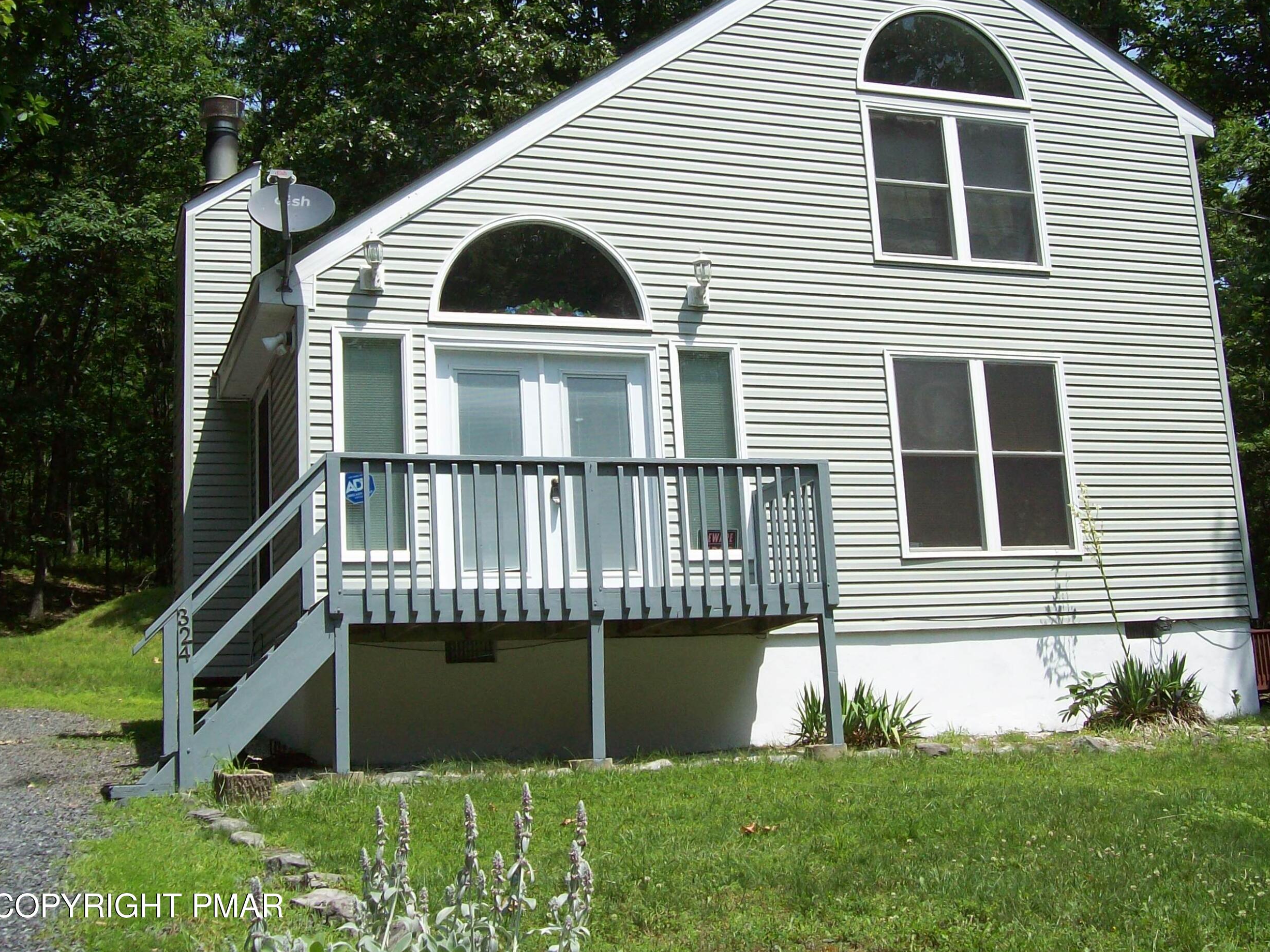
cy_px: 377
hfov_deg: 42.9
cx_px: 659
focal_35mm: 44
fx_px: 1614
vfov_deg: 32.8
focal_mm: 6
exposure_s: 1/413
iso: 80
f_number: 4.8
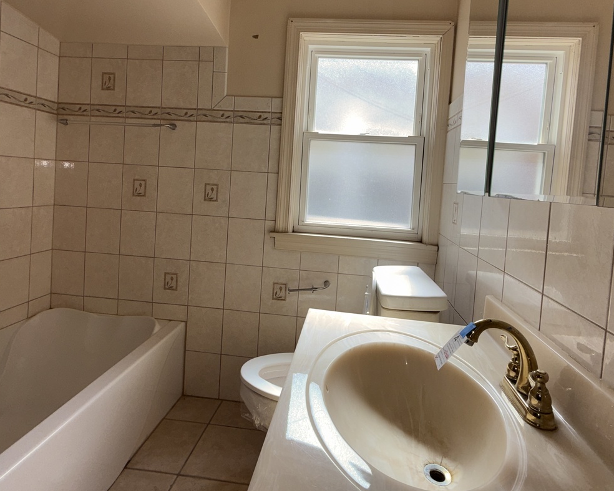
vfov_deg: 67.3
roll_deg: -3.6
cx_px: 321
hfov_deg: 80.3
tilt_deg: -2.3
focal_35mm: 20
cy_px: 193
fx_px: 363
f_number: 2.2
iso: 25
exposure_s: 1/122
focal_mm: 2.22
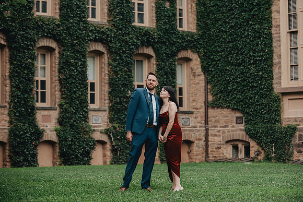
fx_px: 792
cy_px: 97
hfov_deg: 21.7
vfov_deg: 14.6
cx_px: 154
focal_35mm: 94
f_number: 2.8
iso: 800
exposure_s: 1/1000
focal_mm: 86
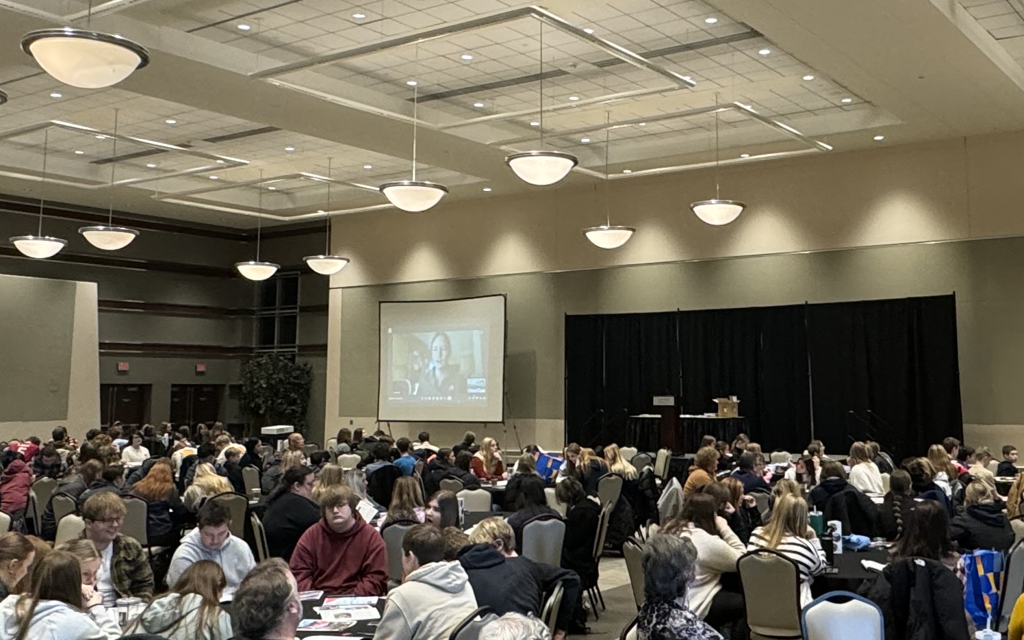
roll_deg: +0.8
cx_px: 635
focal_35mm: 40
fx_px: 1116
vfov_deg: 31.9
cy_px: 248
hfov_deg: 48.8
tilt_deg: +7.7
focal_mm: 2.22
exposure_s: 1/60
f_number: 2.2
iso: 250
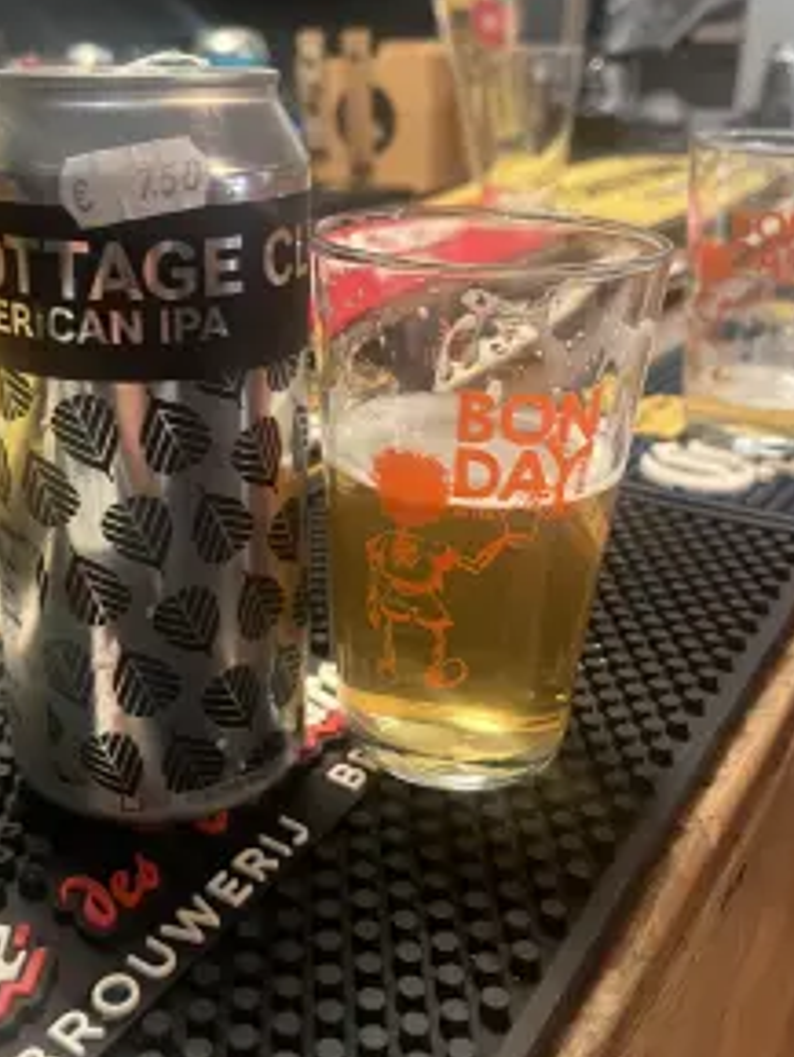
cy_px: 424
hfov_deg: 39.3
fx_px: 1100
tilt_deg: -20.6
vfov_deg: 51.0
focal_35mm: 36
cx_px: 271
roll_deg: +1.1
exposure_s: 1/33
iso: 400
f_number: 1.6
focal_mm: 5.1
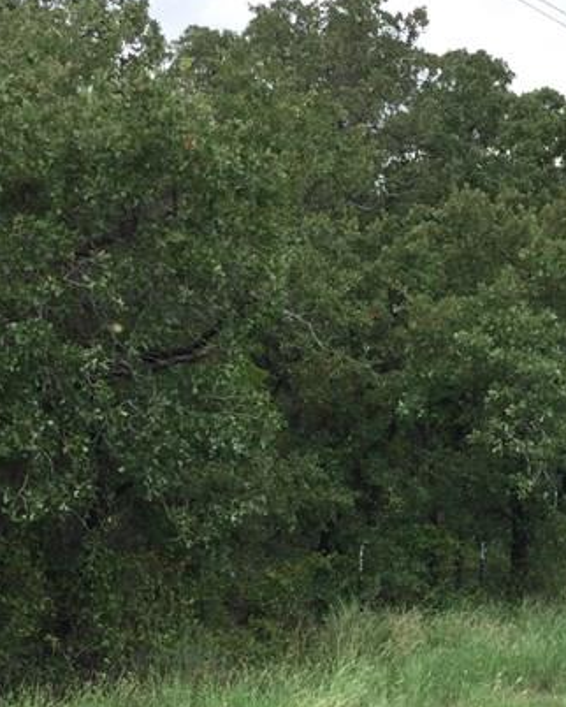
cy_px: 572
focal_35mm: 77
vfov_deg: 24.3
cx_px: 445
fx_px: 1611
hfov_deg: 19.7
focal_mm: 3.3
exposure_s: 1/582
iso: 25
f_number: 2.4
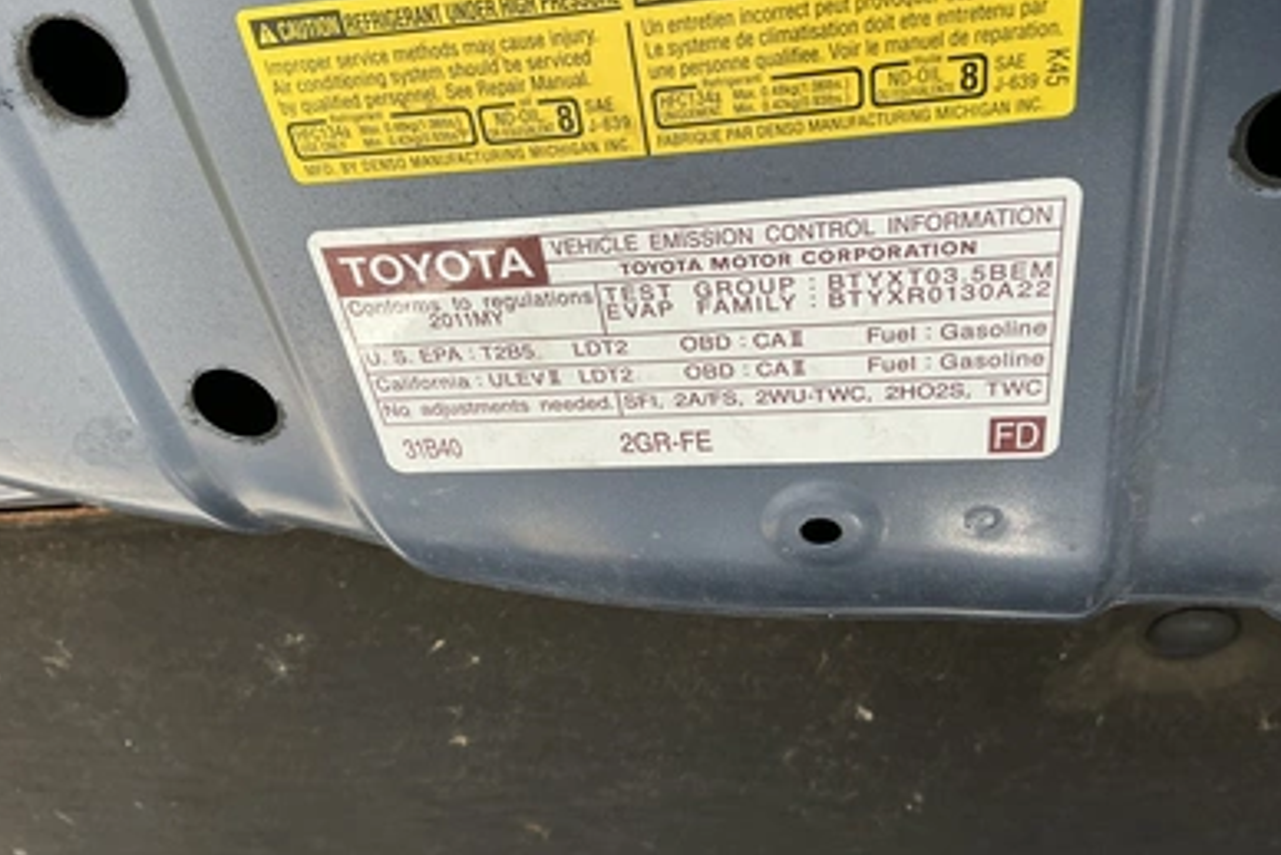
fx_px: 1068
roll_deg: +2.1
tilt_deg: +4.1
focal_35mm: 30
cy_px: 403
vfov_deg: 43.6
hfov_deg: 61.9
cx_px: 634
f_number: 1.8
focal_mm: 3
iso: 25
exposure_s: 1/495
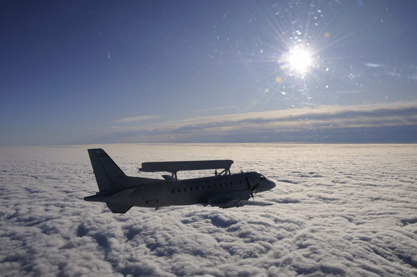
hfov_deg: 67.4
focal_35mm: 27
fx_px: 312
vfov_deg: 47.8
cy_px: 138
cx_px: 208
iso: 200
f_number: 18
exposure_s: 1/500
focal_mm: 18
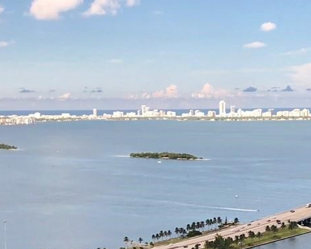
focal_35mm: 94
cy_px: 198
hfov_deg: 20.3
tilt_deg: -5.9
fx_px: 865
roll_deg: -1.3
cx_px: 189
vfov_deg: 16.3
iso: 20
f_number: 1.8
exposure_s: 1/1372
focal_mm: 4
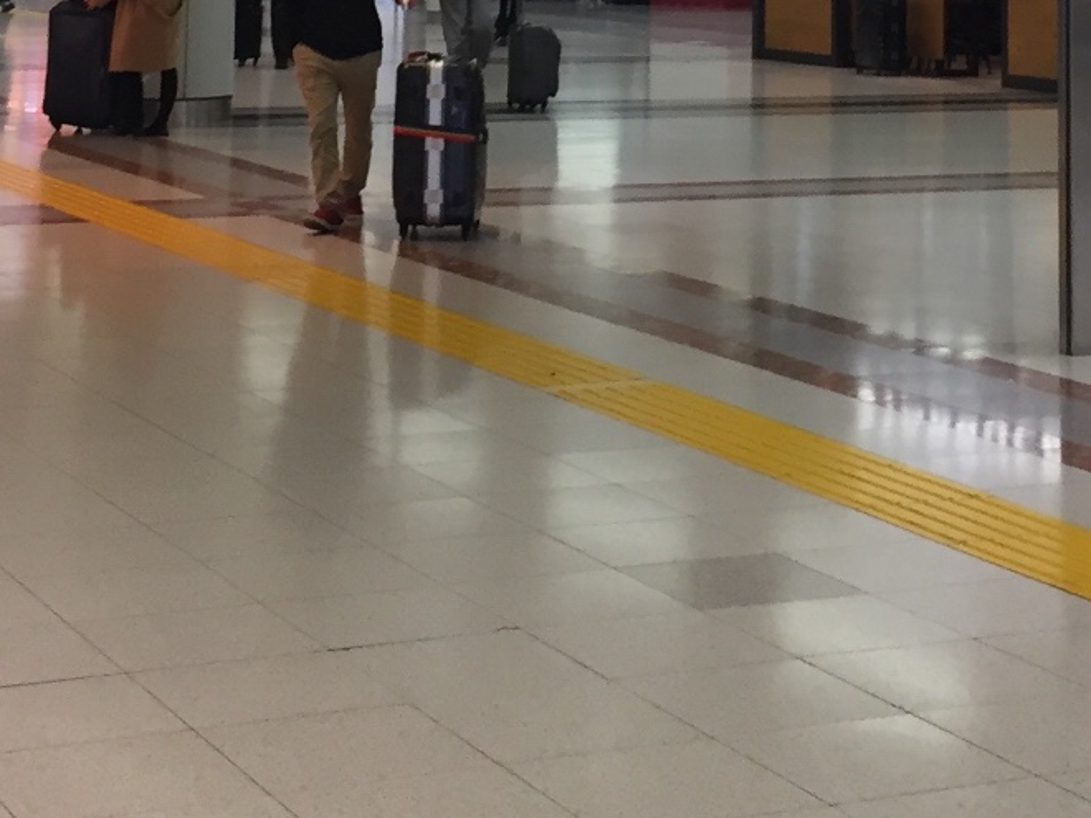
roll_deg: -2.0
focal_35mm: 90
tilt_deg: +7.1
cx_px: 635
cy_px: -433
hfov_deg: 21.8
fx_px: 2837
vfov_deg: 15.1
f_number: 2.2
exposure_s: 1/33
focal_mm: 4.15
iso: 100
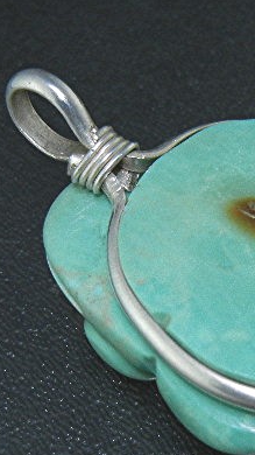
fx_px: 1119
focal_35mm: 93
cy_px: 275
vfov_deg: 22.9
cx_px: 255
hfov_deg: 12.8
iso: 420
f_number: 7.8
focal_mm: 9.3
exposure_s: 1/30
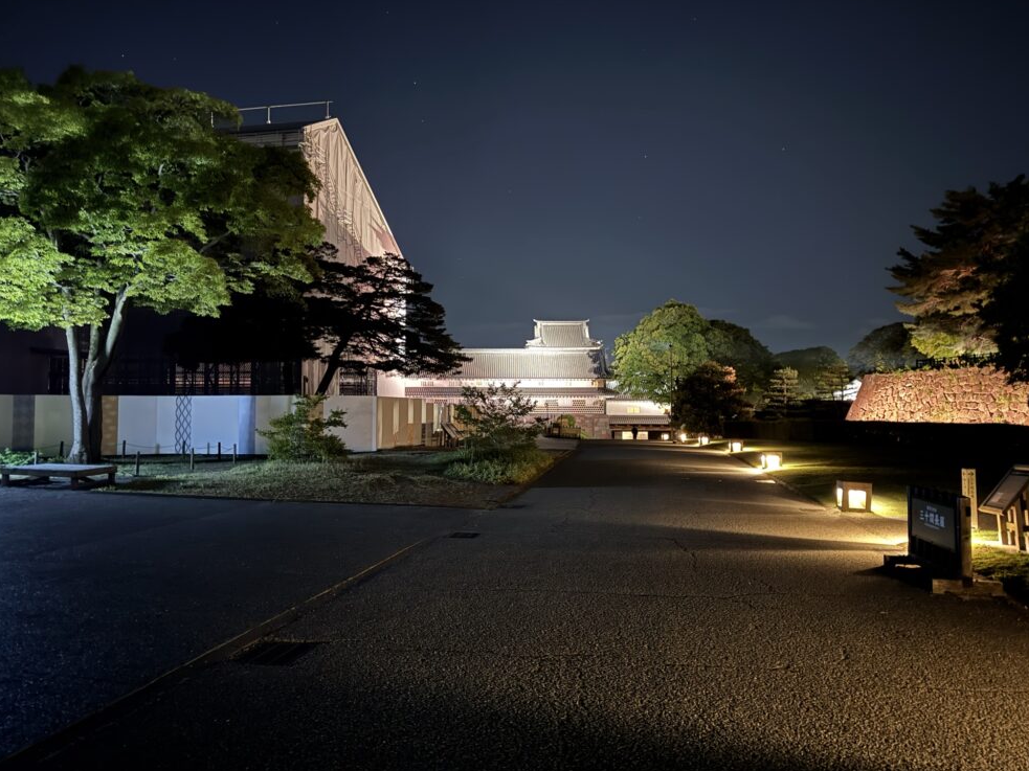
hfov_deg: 69.4
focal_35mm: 25
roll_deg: +0.0
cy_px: 376
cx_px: 497
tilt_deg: +1.9
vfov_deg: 54.9
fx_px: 743
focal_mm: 6.76
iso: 1600
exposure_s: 1/2
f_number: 1.78
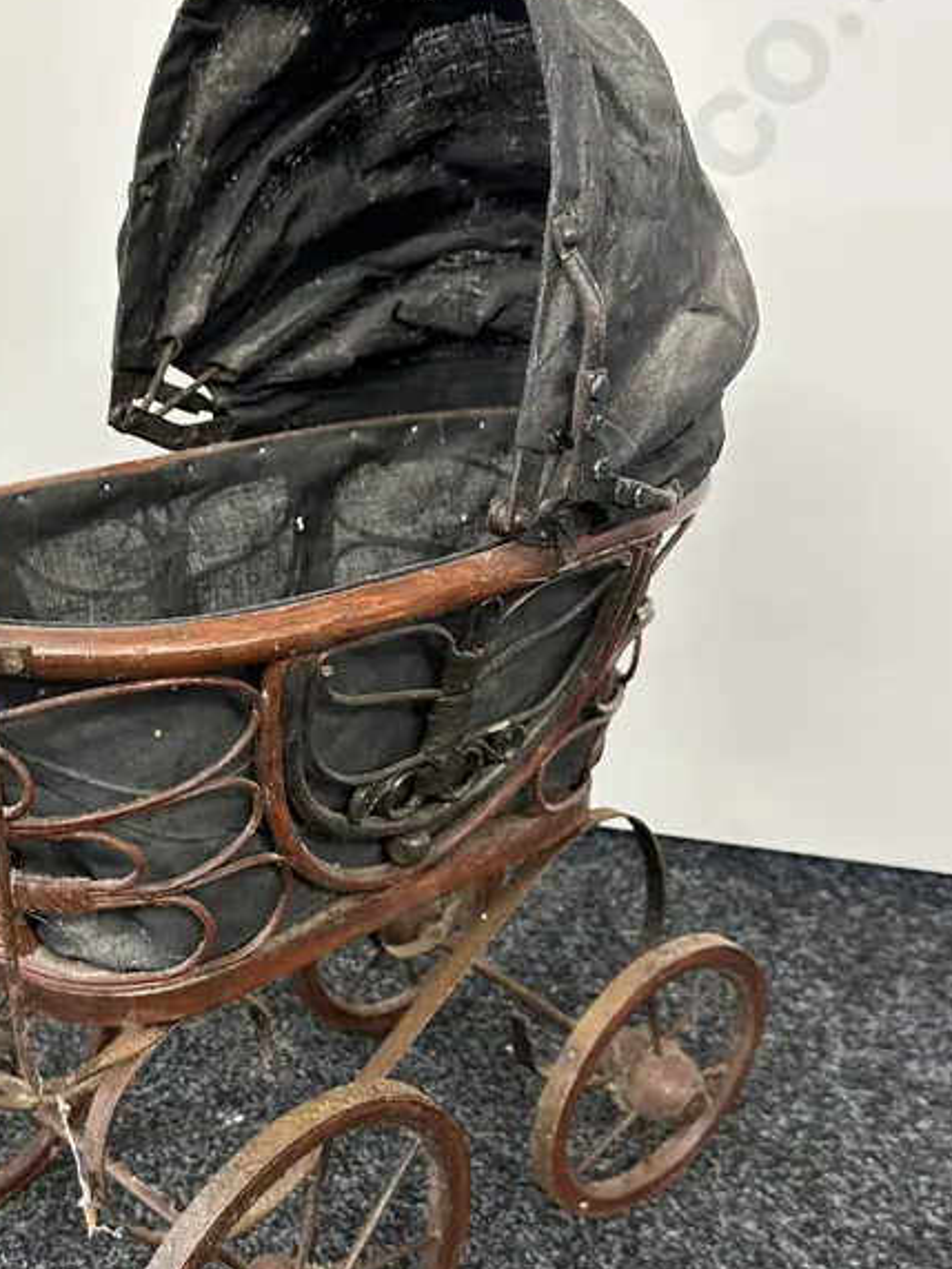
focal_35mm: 43
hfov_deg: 33.0
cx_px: 257
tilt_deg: -27.8
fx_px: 1577
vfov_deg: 43.6
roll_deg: +1.3
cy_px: 765
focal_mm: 6.86
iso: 200
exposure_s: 1/50
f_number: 1.78
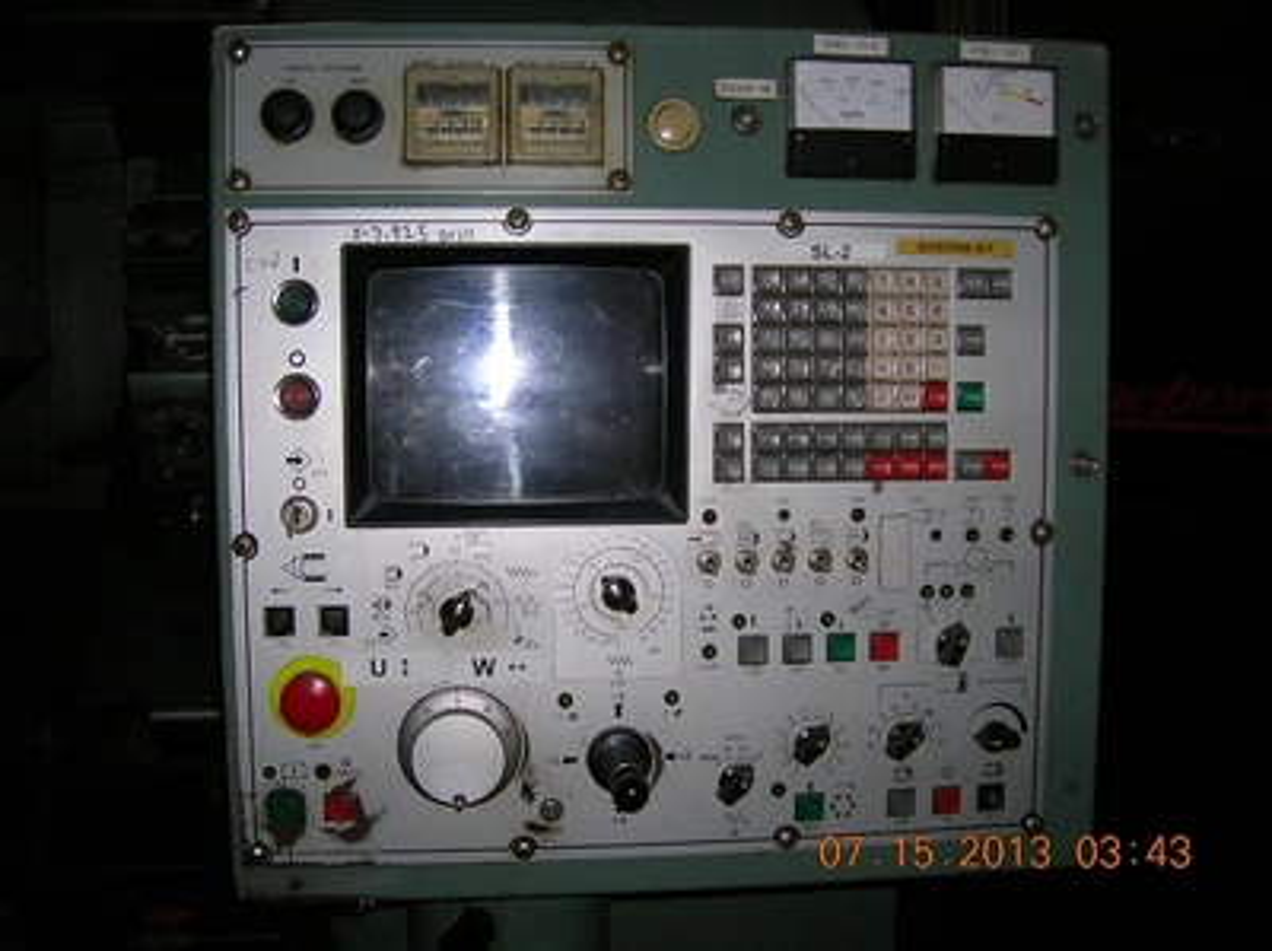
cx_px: 636
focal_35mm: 34
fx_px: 1248
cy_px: 476
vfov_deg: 41.7
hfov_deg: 54.0
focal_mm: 5.7
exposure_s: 1/60.1
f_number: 2.9
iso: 50
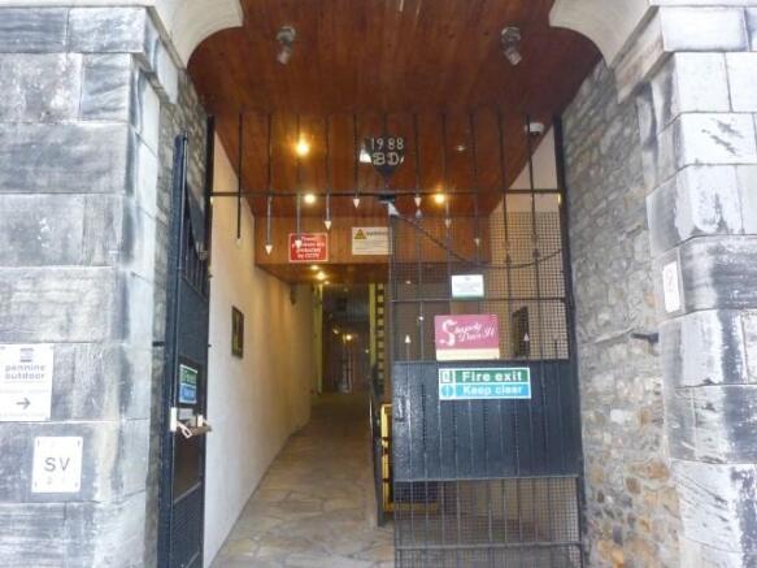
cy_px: 284
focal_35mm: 32
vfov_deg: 44.1
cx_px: 378
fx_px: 700
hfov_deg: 56.8
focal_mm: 5.3
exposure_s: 1/30
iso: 640
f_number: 3.5
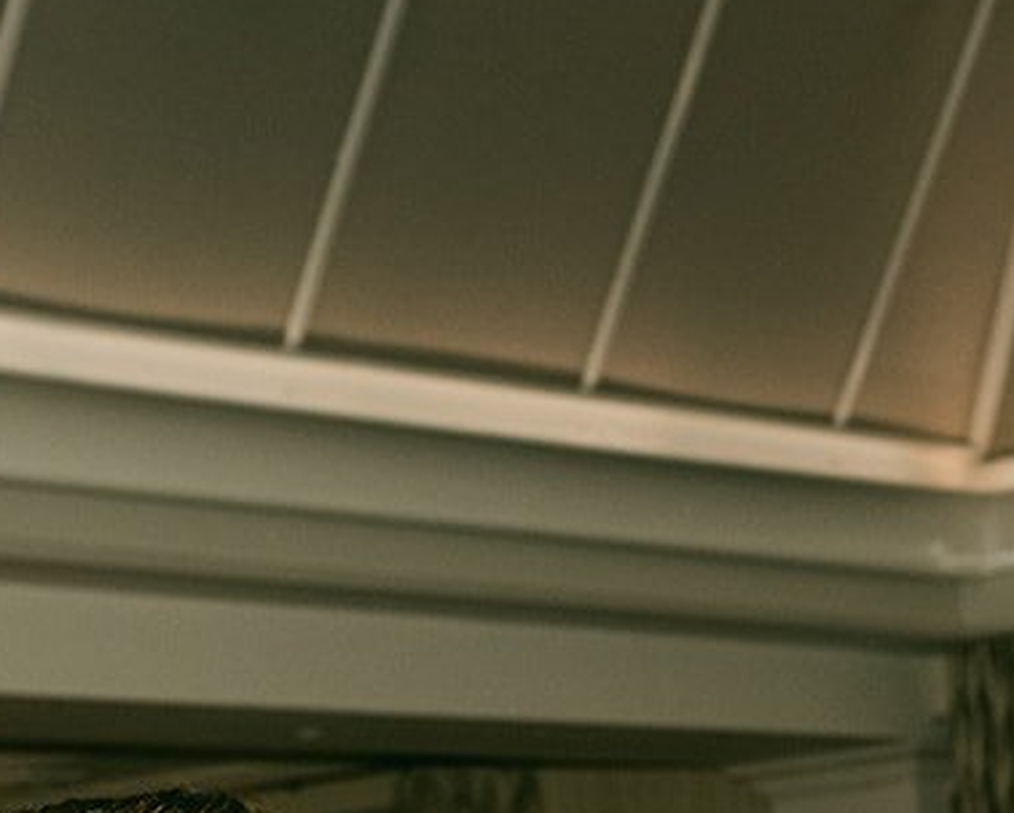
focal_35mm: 139
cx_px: 952
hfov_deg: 13.7
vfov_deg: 10.8
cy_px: 1096
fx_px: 4175
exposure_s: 1/100
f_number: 3.5
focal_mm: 35
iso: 640
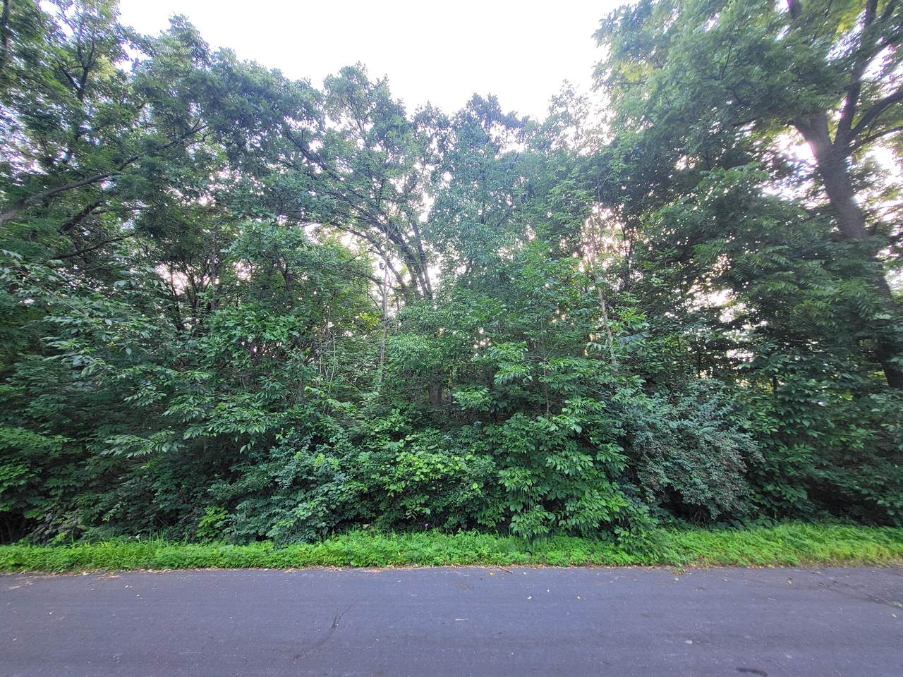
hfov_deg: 106.2
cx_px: 452
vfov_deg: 89.9
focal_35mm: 13
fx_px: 339
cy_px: 338
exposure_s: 1/60
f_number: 2.2
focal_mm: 1.74
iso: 50
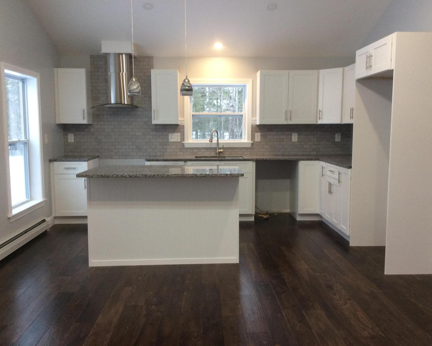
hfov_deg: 52.8
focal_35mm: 34
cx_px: 221
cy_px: 174
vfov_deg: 43.4
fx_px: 435
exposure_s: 1/24
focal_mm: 3.3
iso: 64
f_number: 2.4
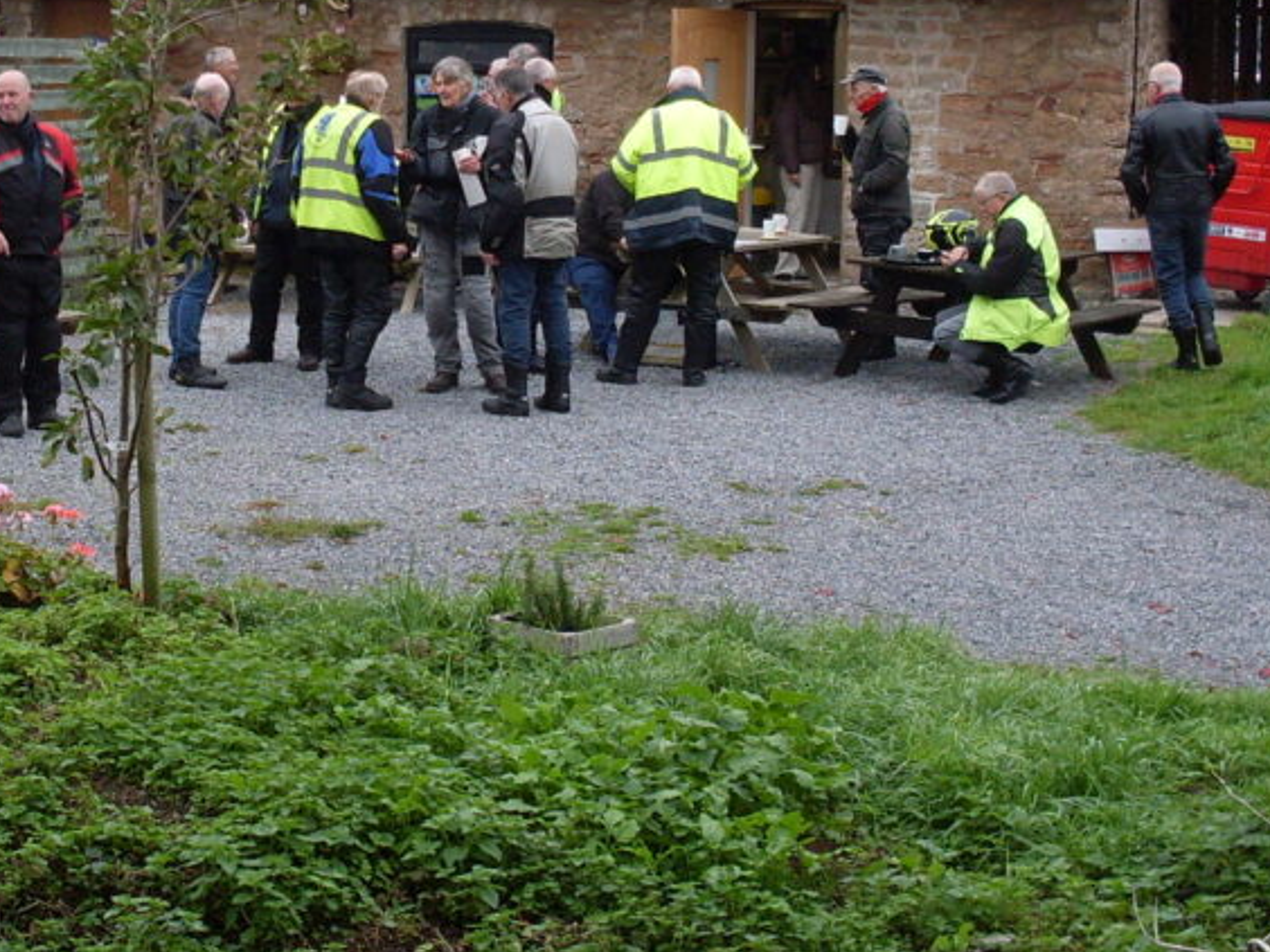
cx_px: 437
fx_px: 2531
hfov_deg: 28.0
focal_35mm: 69
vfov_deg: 21.2
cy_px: 254
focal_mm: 6.3
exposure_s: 1/180
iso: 80
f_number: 2.8
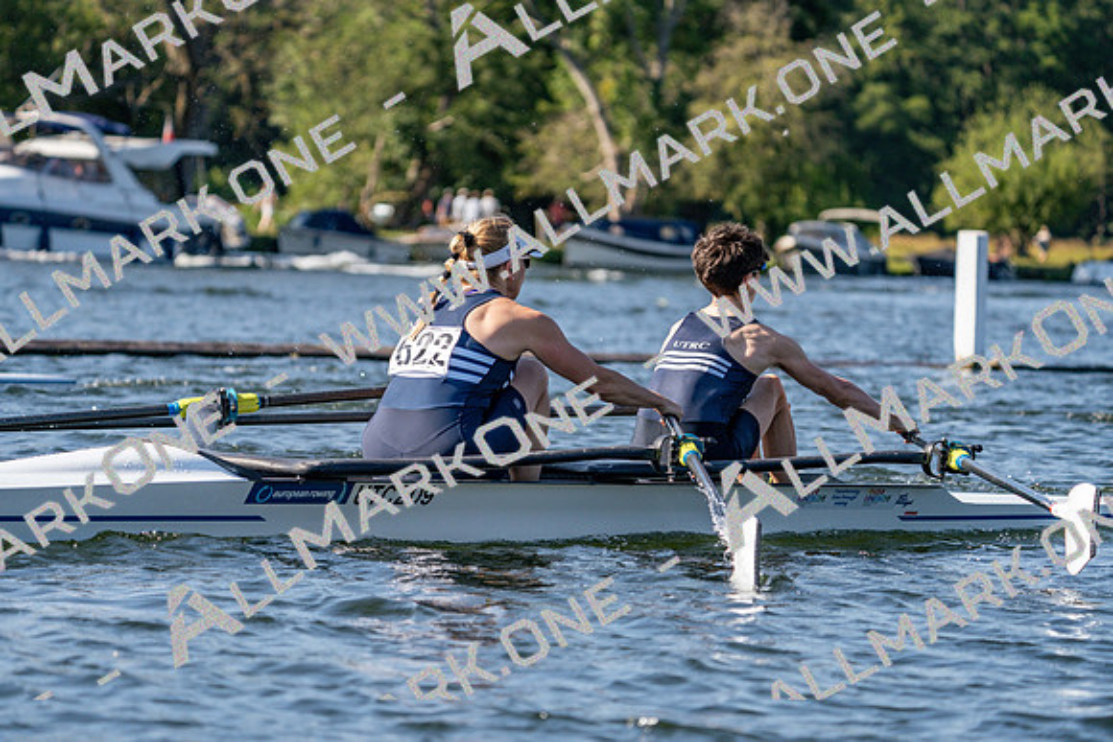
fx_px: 6184
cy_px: 371
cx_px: 556
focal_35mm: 200
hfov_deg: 10.3
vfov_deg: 6.9
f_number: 5.6
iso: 320
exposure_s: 1/1600
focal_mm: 200
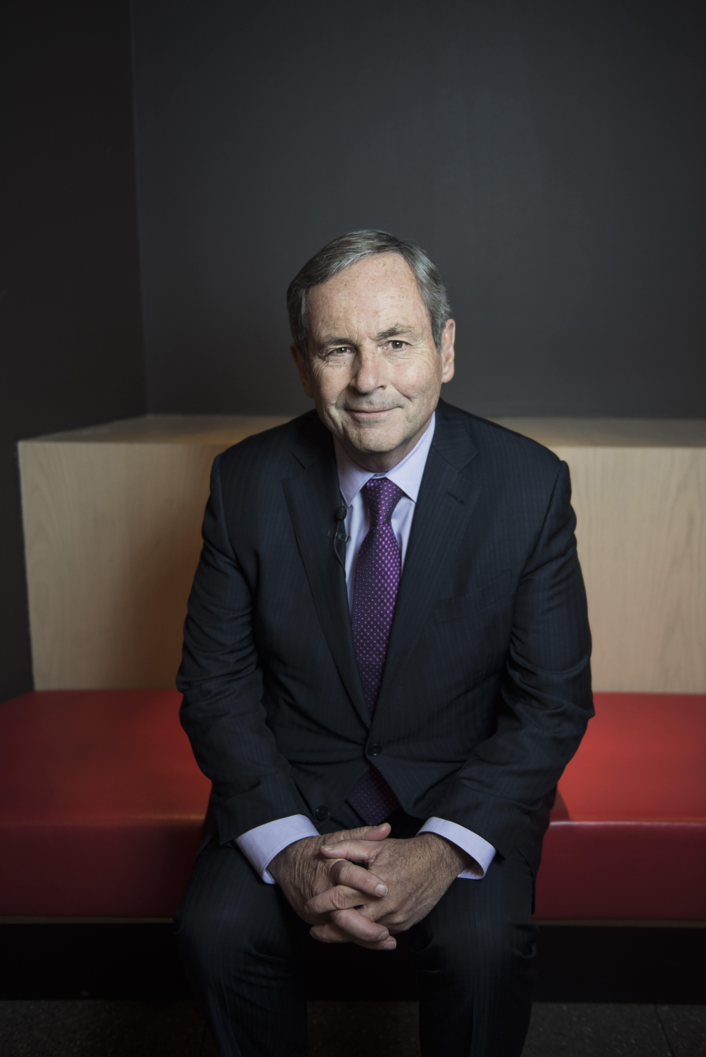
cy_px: 528
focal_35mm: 38
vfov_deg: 50.7
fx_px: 1117
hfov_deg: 35.1
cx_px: 353
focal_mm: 38
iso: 500
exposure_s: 1/100
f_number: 2.8
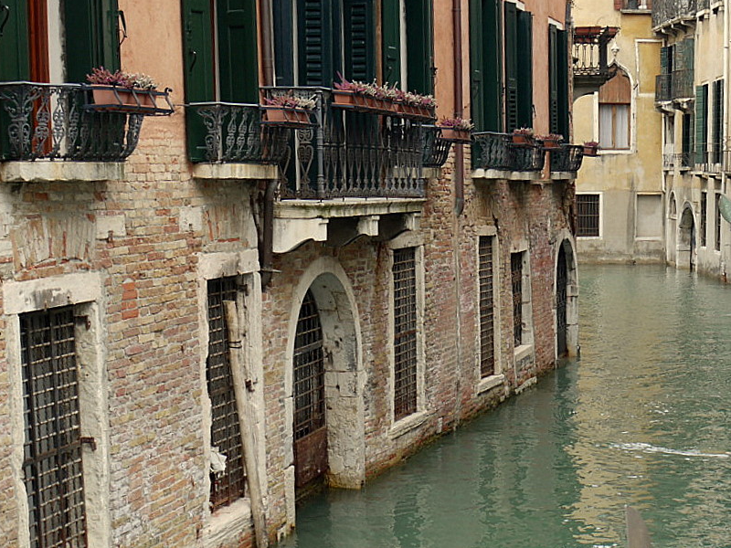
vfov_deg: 22.9
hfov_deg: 29.9
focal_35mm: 64
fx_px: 1352
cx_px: 529
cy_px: 354
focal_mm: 20
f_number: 4.5
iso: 100
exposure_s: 1/80
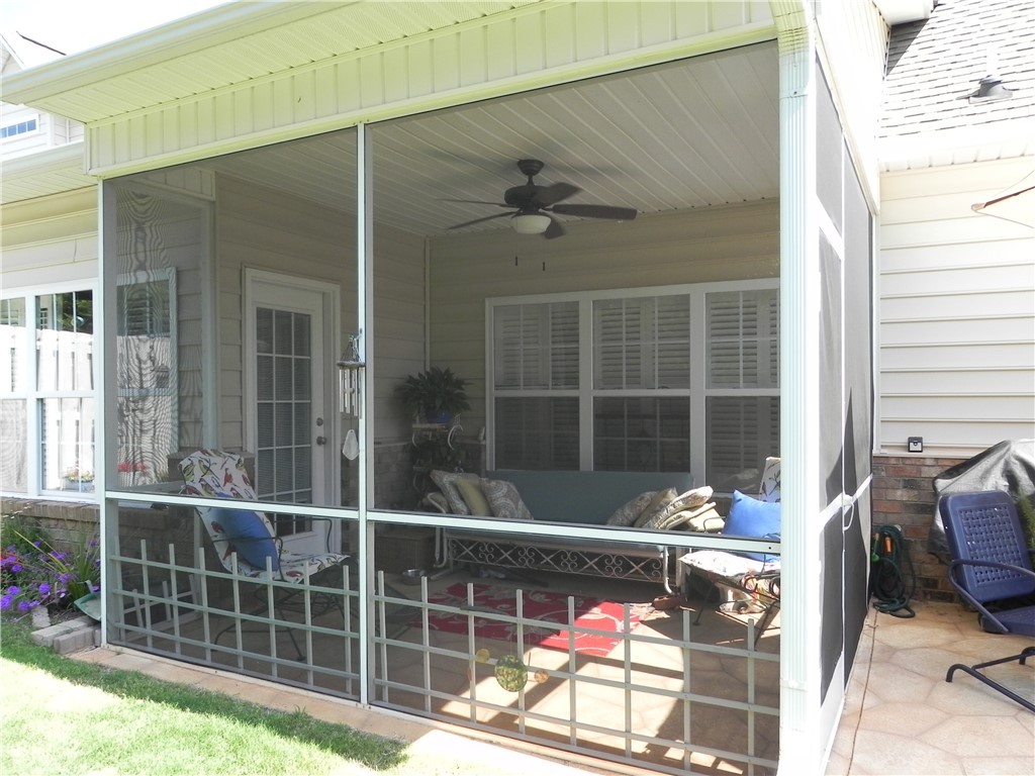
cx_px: 518
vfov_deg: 53.1
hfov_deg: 67.3
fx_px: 777
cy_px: 388
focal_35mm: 26
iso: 160
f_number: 4.5
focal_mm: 4.6
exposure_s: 1/146
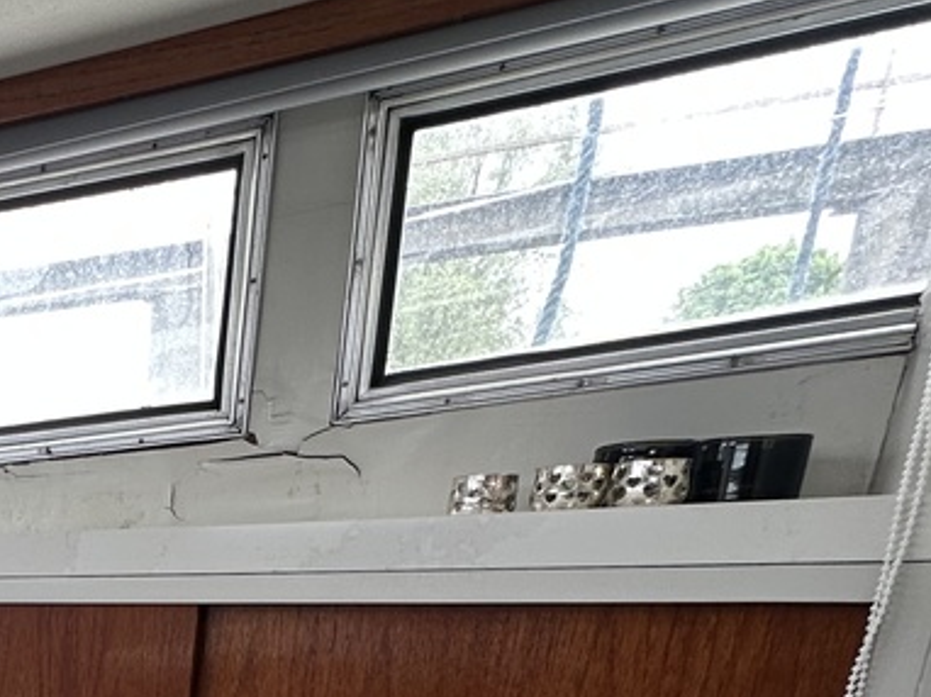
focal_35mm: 44
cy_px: 948
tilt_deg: -17.6
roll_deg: +1.4
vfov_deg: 26.7
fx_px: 1183
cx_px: -278
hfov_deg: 32.4
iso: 100
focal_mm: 2.22
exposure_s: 1/99
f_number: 2.2
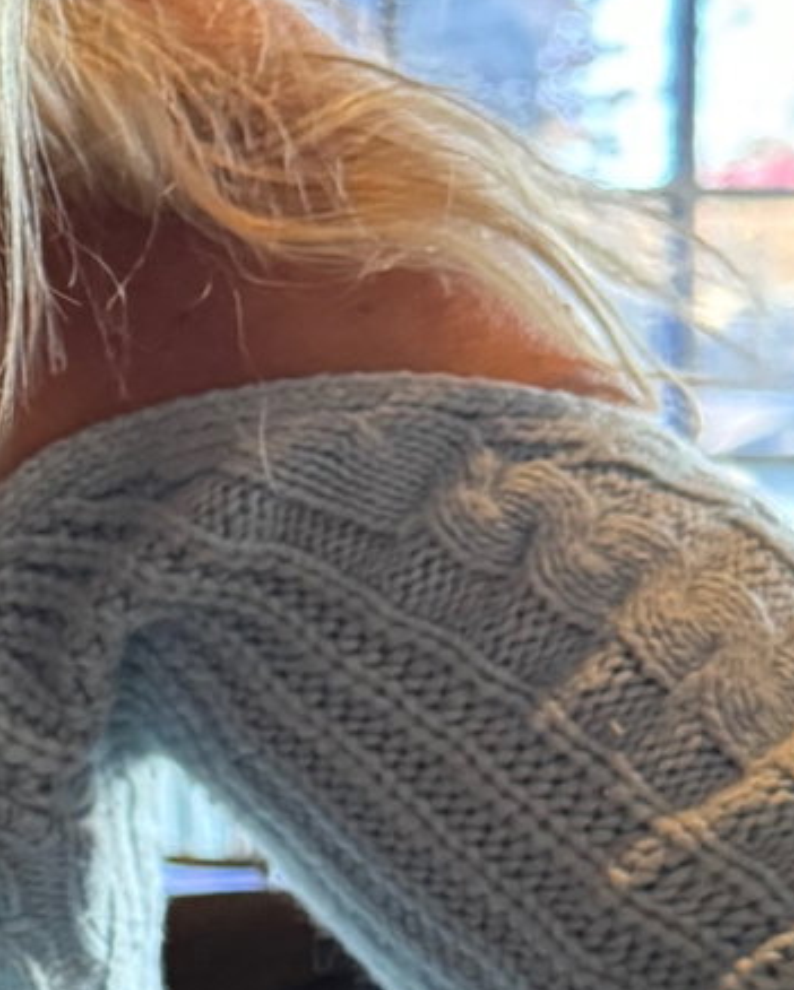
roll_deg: +1.0
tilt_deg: +0.4
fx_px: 3345
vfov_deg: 16.8
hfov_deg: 12.6
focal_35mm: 114
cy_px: 377
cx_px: -547
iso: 640
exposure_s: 1/40
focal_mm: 6.86
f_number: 1.78
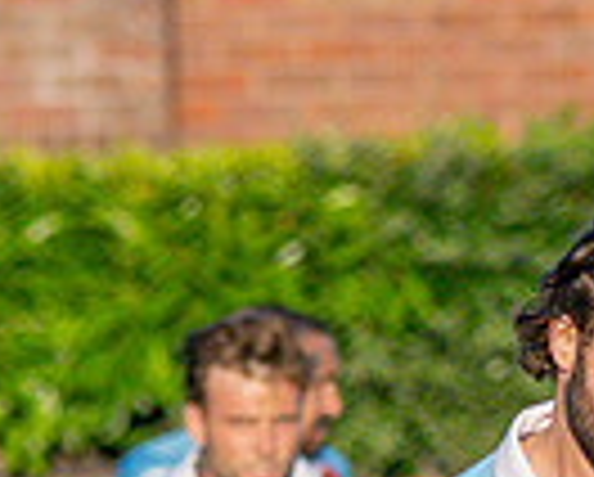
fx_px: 29138
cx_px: 1239
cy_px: 981
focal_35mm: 1655
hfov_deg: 1.2
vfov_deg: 0.9
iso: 400
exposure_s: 1/4000
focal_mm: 170
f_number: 2.8
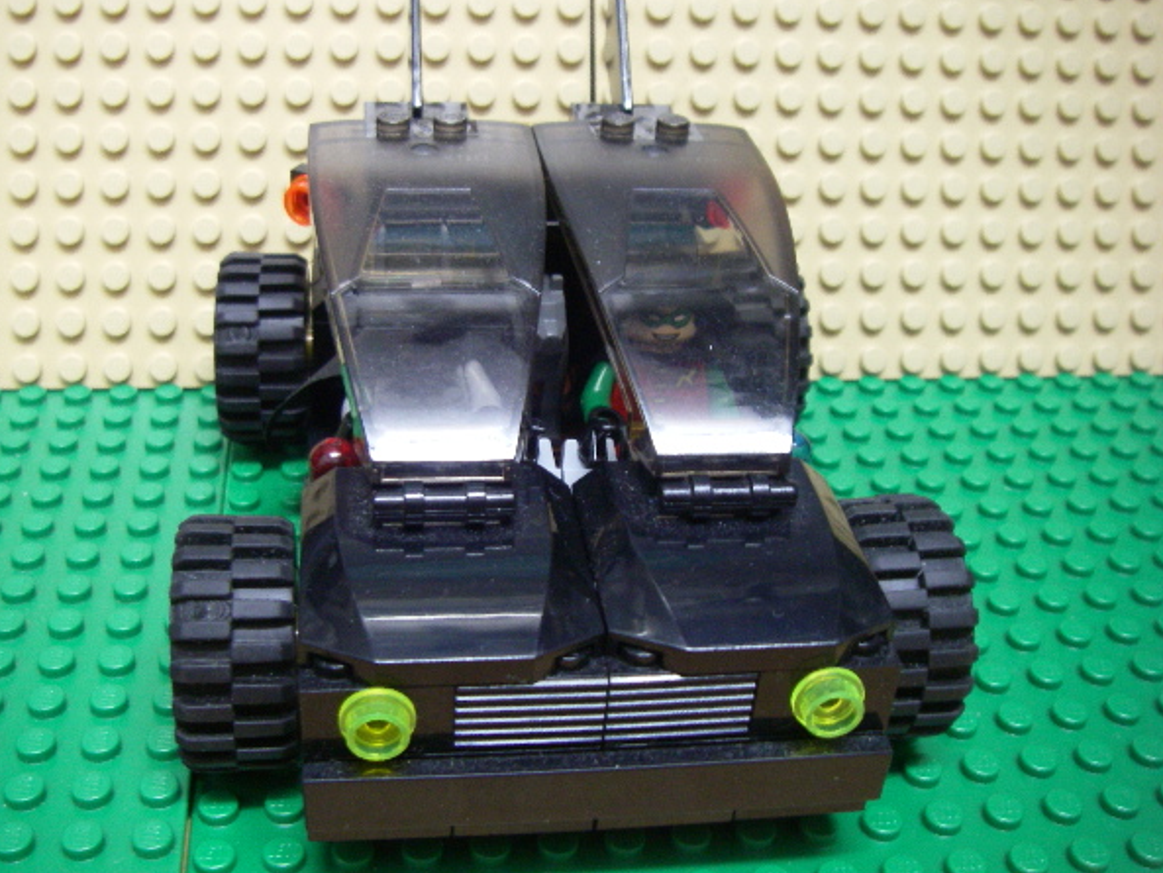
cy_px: 428
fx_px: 1378
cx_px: 537
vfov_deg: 35.1
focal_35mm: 41
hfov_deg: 45.7
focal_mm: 6.3
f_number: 3.3
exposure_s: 1/4
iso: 250
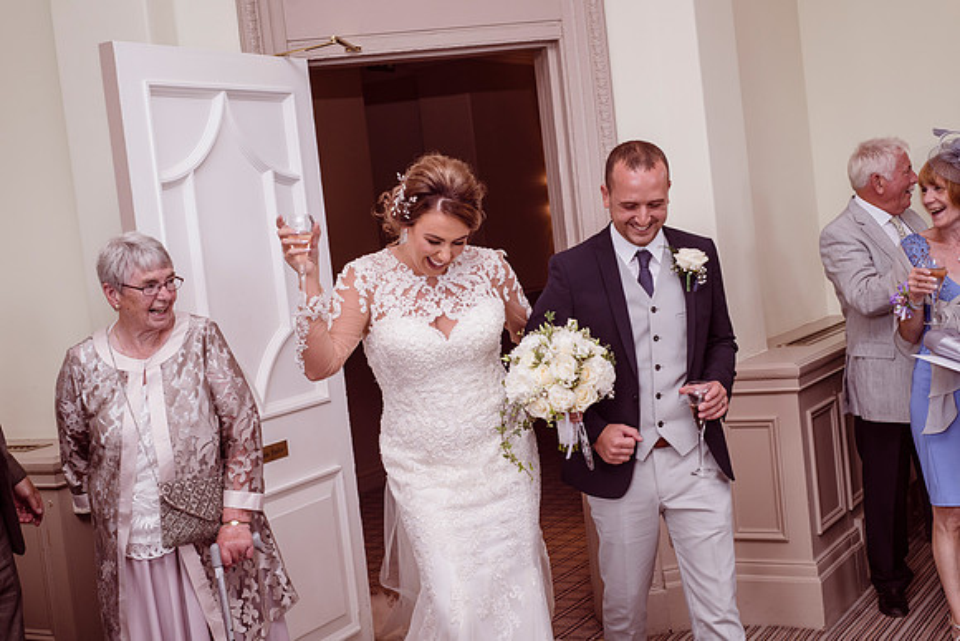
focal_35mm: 50
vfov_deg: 27.0
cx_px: 480
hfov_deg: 39.6
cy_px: 320
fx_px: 1334
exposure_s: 1/100
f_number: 5.6
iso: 400
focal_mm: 50
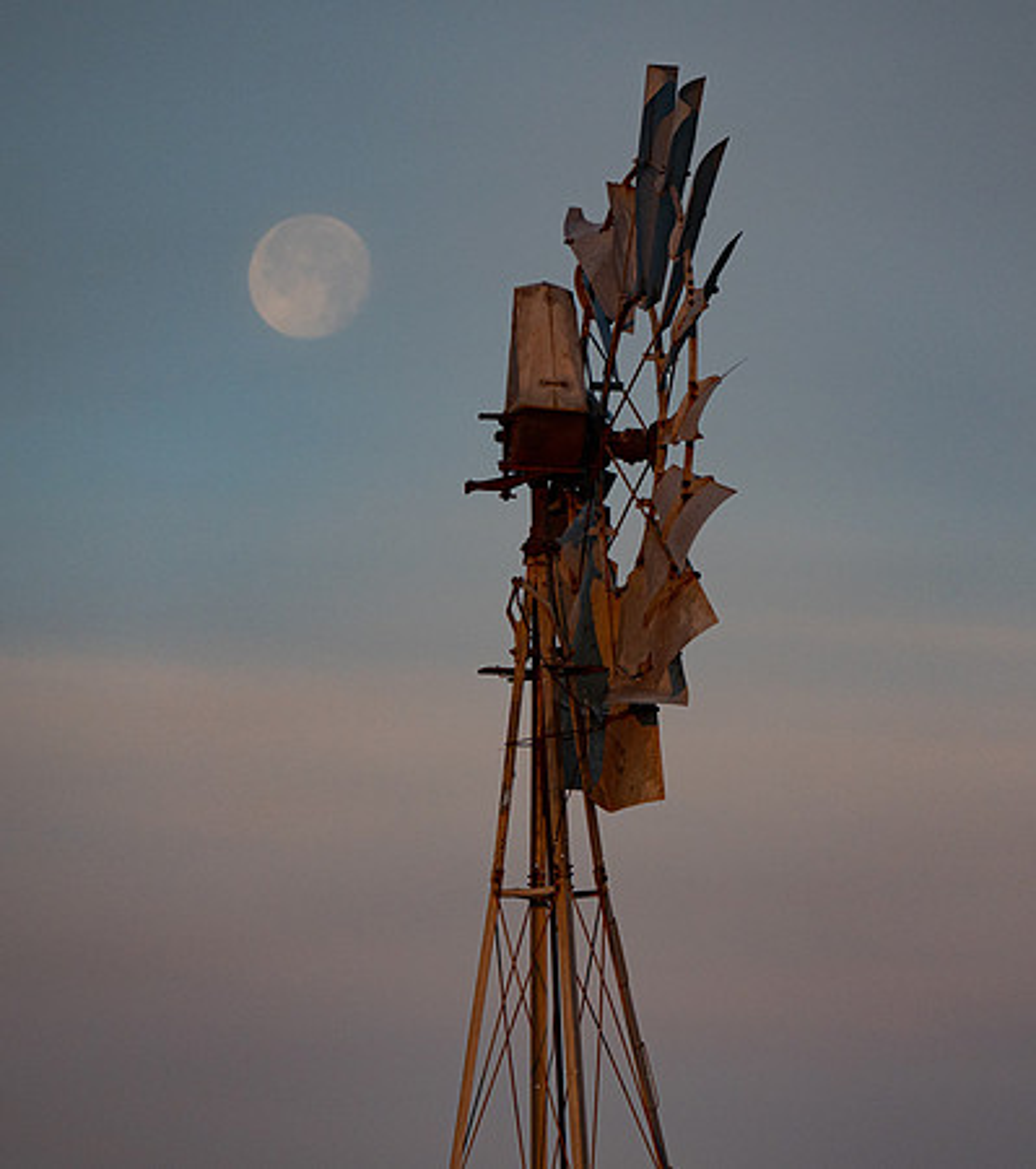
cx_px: 662
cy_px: 570
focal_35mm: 358
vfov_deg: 5.2
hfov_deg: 4.6
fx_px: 12904
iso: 320
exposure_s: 1/1600
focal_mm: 133
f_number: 4
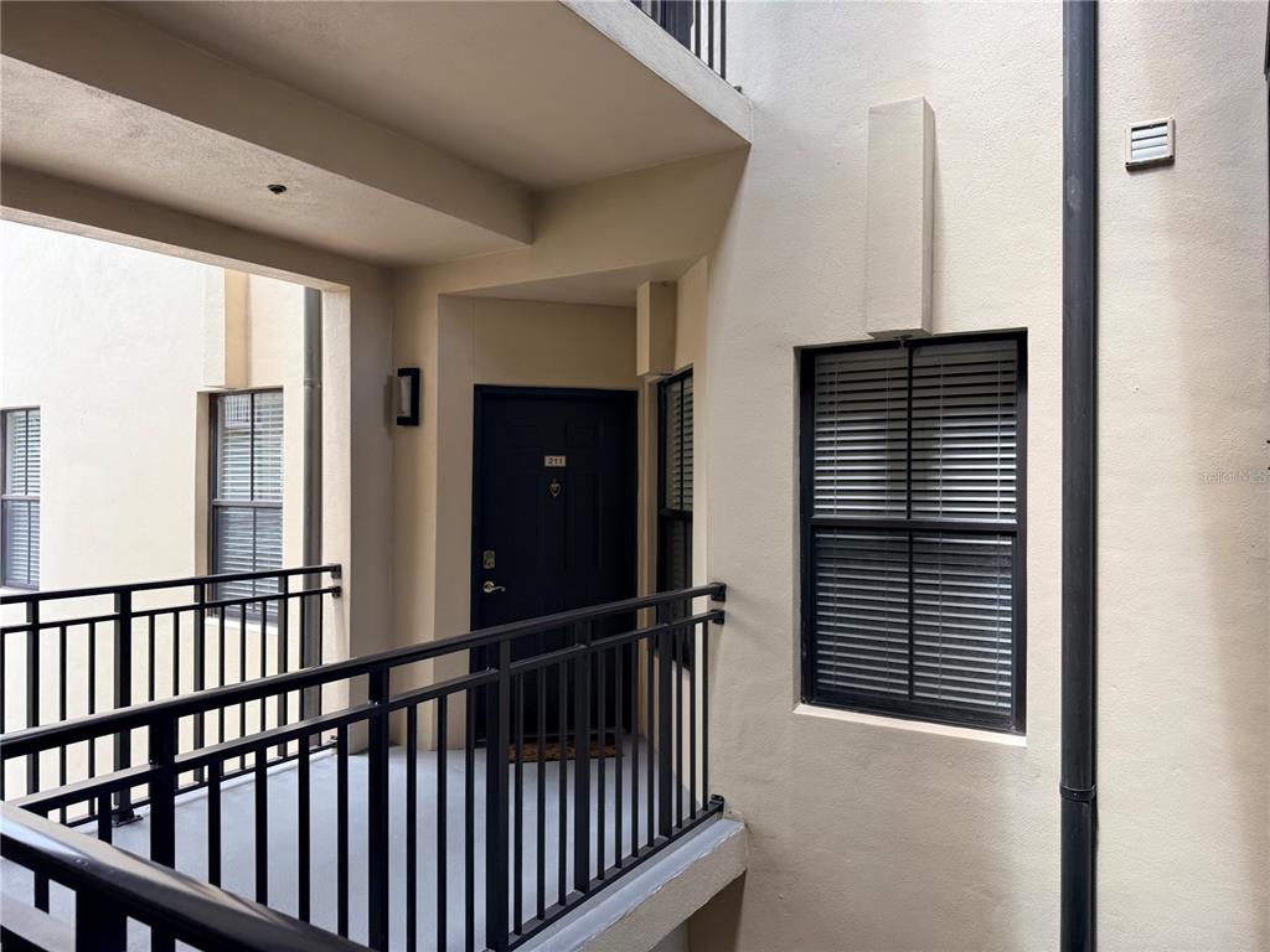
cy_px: 476
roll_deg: -0.9
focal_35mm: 24
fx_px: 881
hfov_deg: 71.6
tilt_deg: +1.6
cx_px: 635
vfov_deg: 56.8
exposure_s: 1/323
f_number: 1.78
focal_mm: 6.76
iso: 100
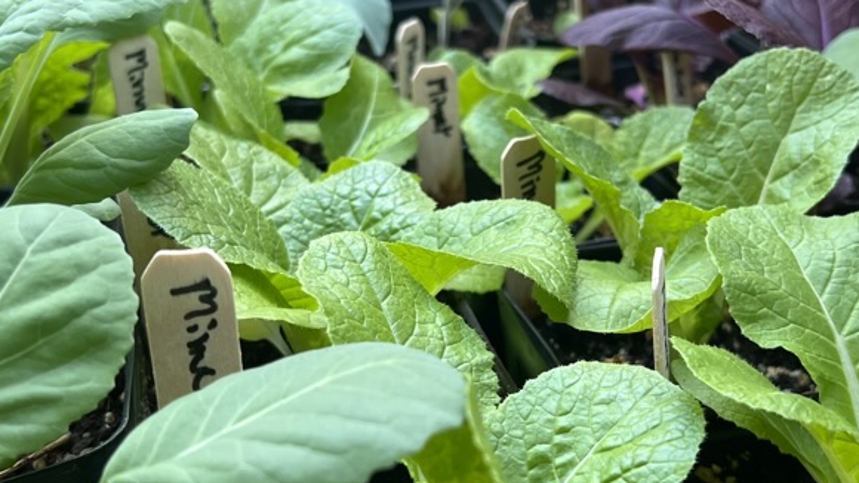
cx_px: 459
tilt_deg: -27.4
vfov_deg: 23.9
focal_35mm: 50
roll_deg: -6.8
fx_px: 1139
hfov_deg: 41.3
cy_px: 233
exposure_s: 1/121
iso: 80
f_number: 1.5
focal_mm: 5.7
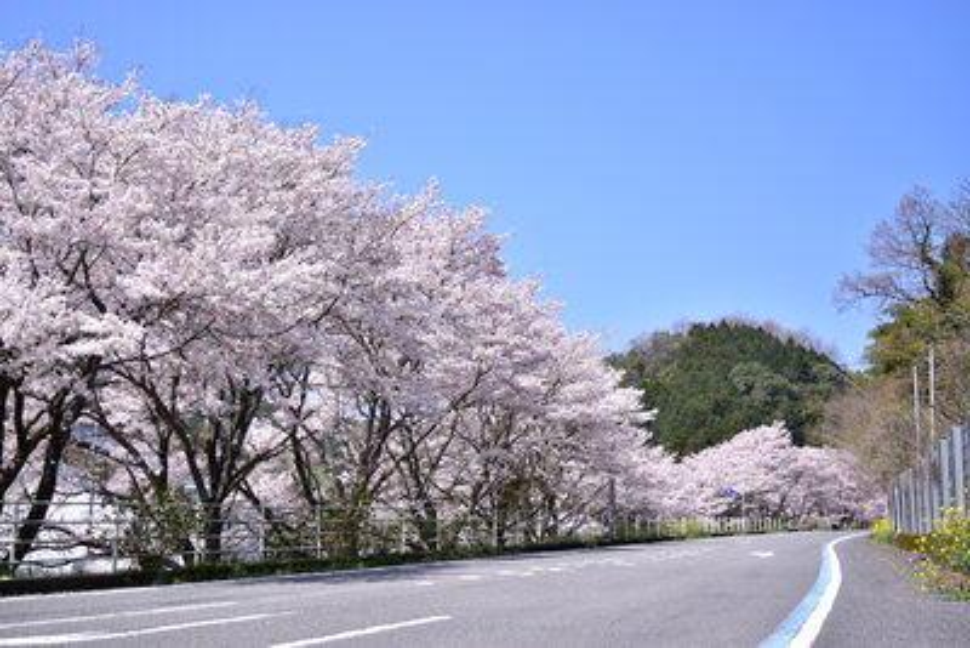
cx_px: 485
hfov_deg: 37.8
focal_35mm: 52
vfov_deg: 25.8
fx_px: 1415
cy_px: 324
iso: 320
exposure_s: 1/1600
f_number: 4.5
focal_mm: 35
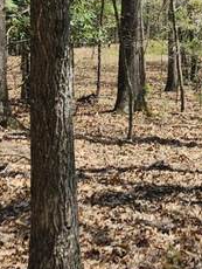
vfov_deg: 18.5
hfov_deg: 15.2
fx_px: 746
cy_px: -112
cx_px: 189
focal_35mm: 96
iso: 25
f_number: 1.8
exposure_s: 1/978
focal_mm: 5.54
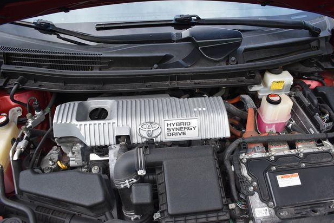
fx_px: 260
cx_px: 171
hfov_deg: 65.4
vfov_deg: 46.4
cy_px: 113
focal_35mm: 28
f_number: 4
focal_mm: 18
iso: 400
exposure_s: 1/250
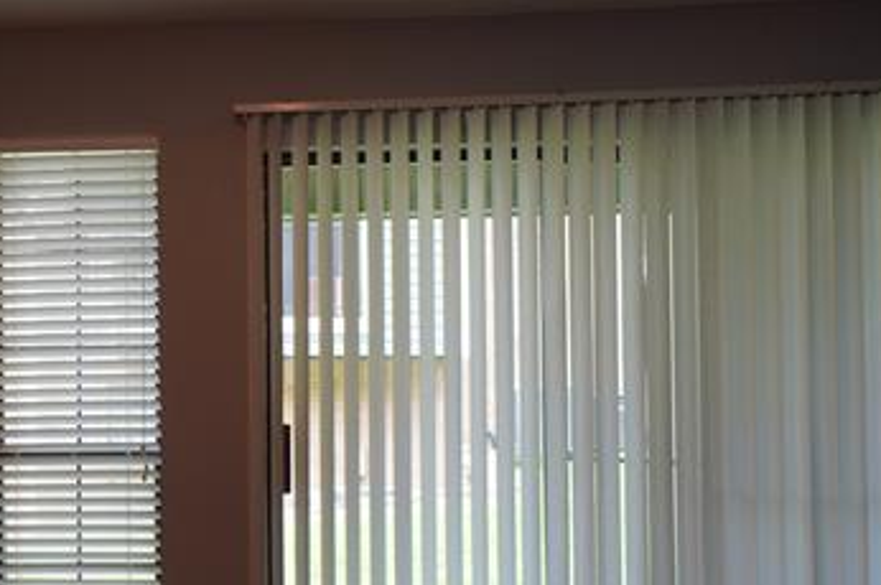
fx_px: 1222
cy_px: 415
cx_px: 227
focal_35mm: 50
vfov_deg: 26.7
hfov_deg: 38.7
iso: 400
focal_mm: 18
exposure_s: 1/200
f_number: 4
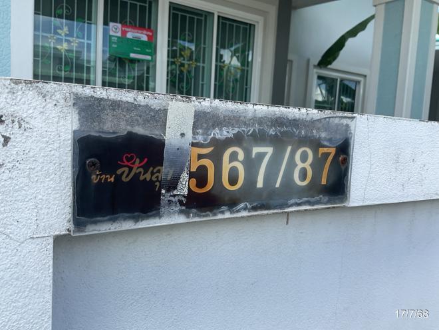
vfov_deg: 48.2
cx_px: 220
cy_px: 165
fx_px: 368
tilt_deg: -6.0
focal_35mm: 29
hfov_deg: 61.7
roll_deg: -2.3
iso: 16
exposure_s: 1/524
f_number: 1.8
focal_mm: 3
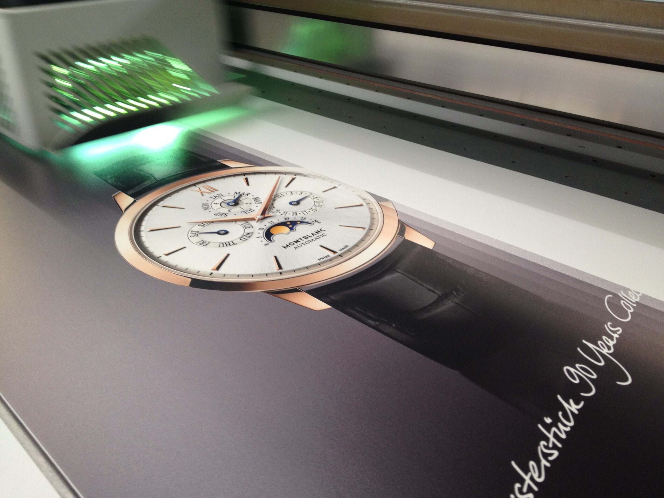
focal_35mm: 35
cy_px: 249
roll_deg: +1.0
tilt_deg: -30.5
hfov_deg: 52.6
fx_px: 671
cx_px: 332
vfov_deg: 40.7
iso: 80
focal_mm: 4.28
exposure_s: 1/20
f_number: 2.4
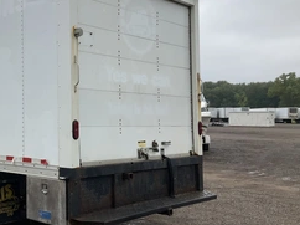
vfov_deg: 30.2
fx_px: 416
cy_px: 112
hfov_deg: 38.1
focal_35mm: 48
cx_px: 57
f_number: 1.8
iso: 25
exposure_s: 1/1675
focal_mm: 3
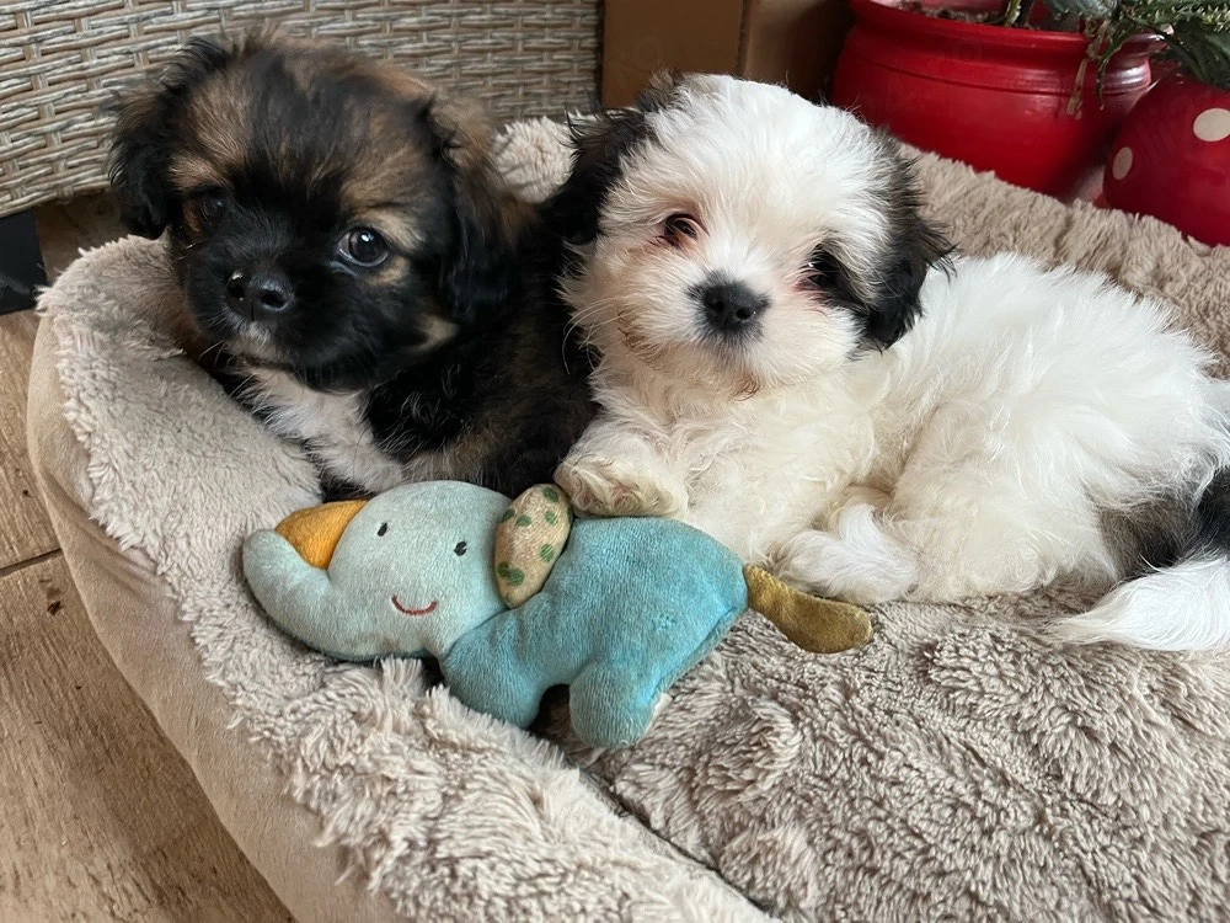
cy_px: 462
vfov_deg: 53.1
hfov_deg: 67.3
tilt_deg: -34.2
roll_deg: -2.6
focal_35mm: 26
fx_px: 924
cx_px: 615
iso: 125
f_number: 1.6
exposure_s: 1/61
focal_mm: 5.1
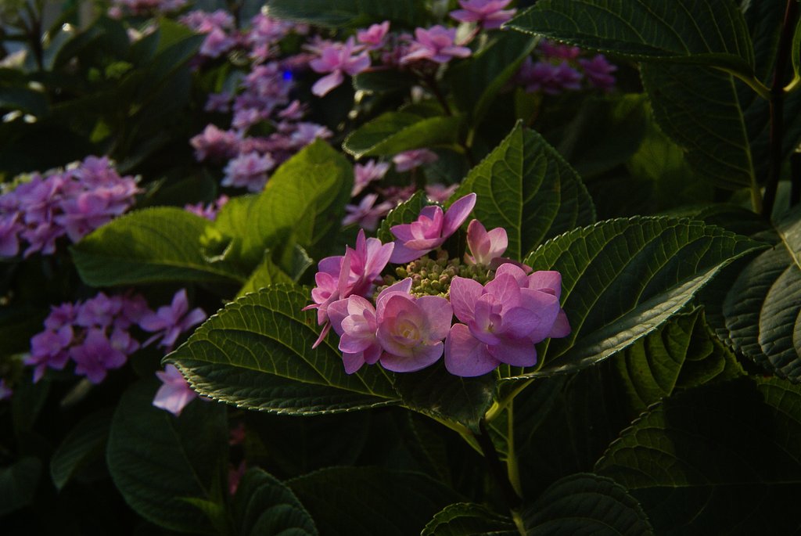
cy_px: 268
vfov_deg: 37.0
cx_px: 400
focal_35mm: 36
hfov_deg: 53.1
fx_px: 802
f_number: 11
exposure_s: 1/250
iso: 400
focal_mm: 24
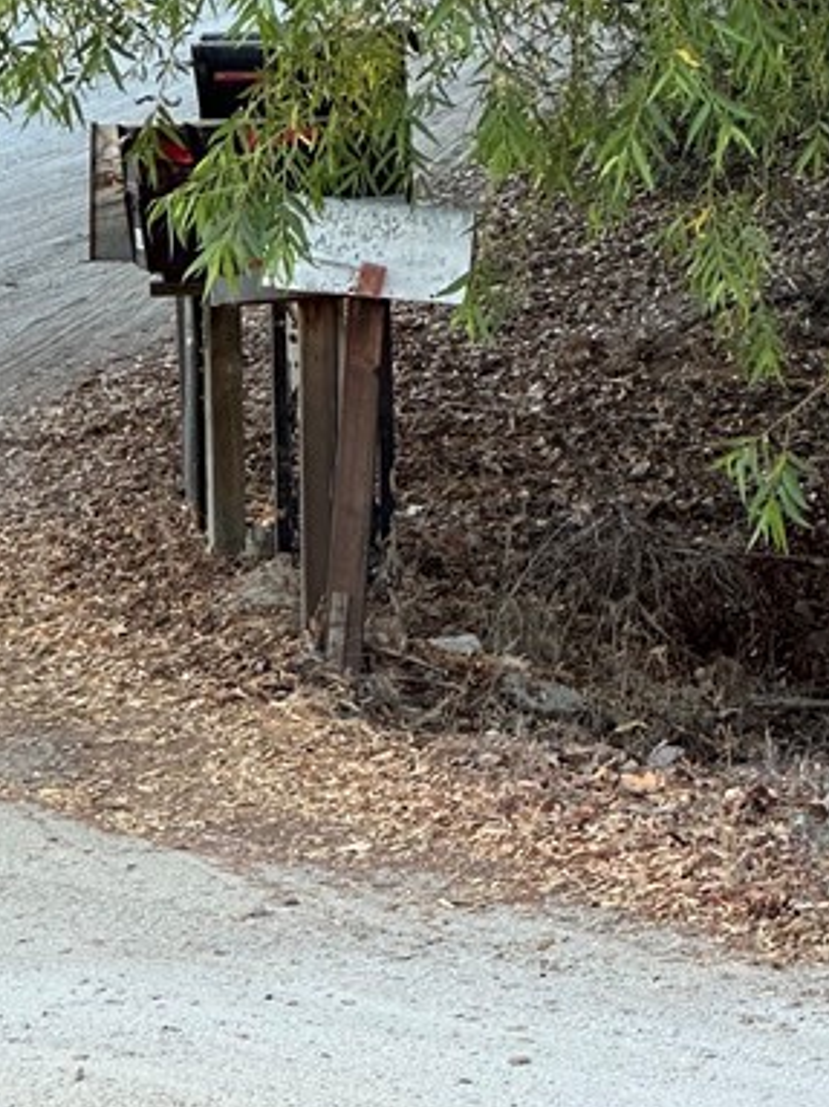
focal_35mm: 206
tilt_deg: -4.5
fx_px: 6582
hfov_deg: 7.2
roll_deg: +1.6
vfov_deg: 9.6
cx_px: 202
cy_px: 350
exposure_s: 1/99
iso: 80
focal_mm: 9
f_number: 2.8
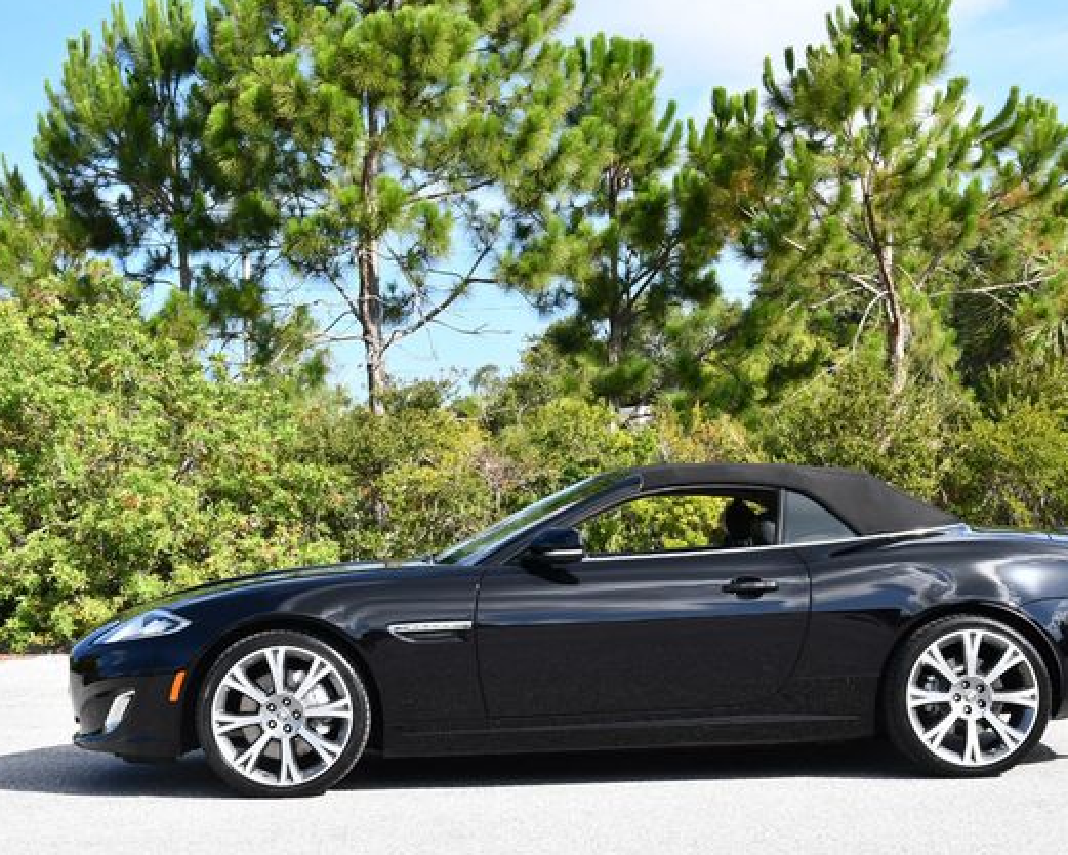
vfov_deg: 25.4
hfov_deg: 31.4
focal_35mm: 60
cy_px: 426
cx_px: 599
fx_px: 1897
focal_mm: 26
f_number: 7.1
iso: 200
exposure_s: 1/250
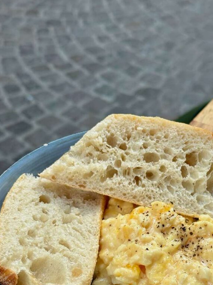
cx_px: 131
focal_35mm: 65
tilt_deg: -42.1
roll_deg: -2.7
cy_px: 190
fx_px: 533
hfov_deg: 22.5
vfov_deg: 29.6
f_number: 1.78
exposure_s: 1/298
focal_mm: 6.76
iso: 64
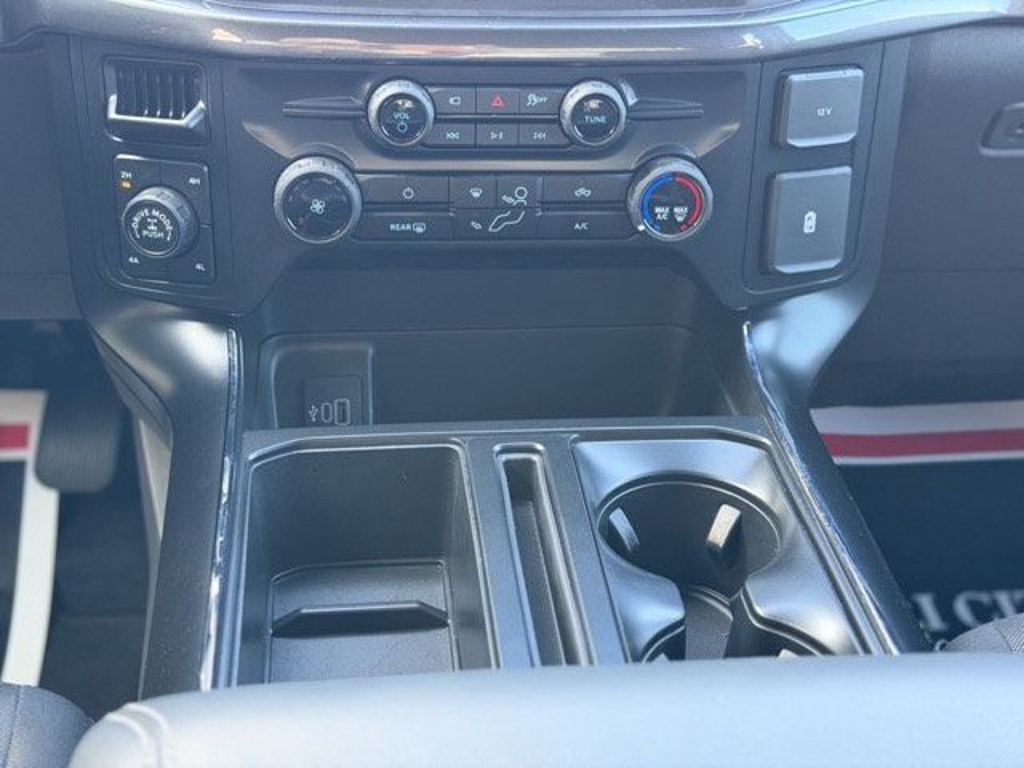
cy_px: 384
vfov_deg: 30.3
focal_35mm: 48
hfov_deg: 39.7
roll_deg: -1.7
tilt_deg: -32.5
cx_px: 512
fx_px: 1420
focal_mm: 6.76
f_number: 1.78
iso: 400
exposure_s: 1/40
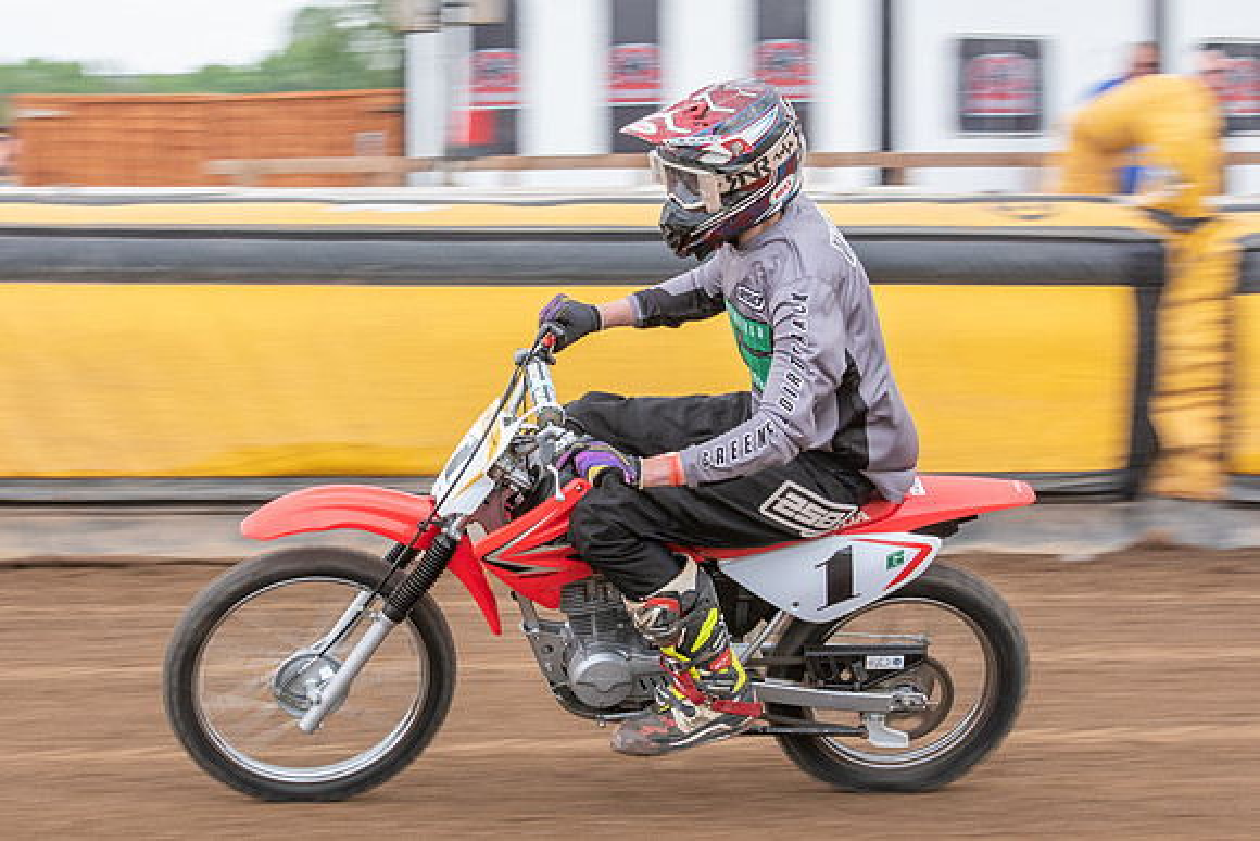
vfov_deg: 10.0
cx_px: 484
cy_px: 441
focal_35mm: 137
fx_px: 4800
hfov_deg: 14.9
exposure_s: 1/200
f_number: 8
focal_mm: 70
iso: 400
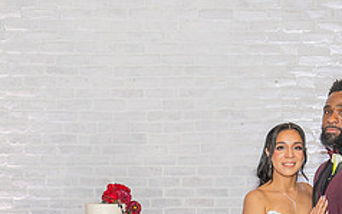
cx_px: 170
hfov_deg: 25.5
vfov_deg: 15.1
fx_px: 755
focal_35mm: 81
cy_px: 307
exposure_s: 1/200
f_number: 3.5
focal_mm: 28
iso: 800
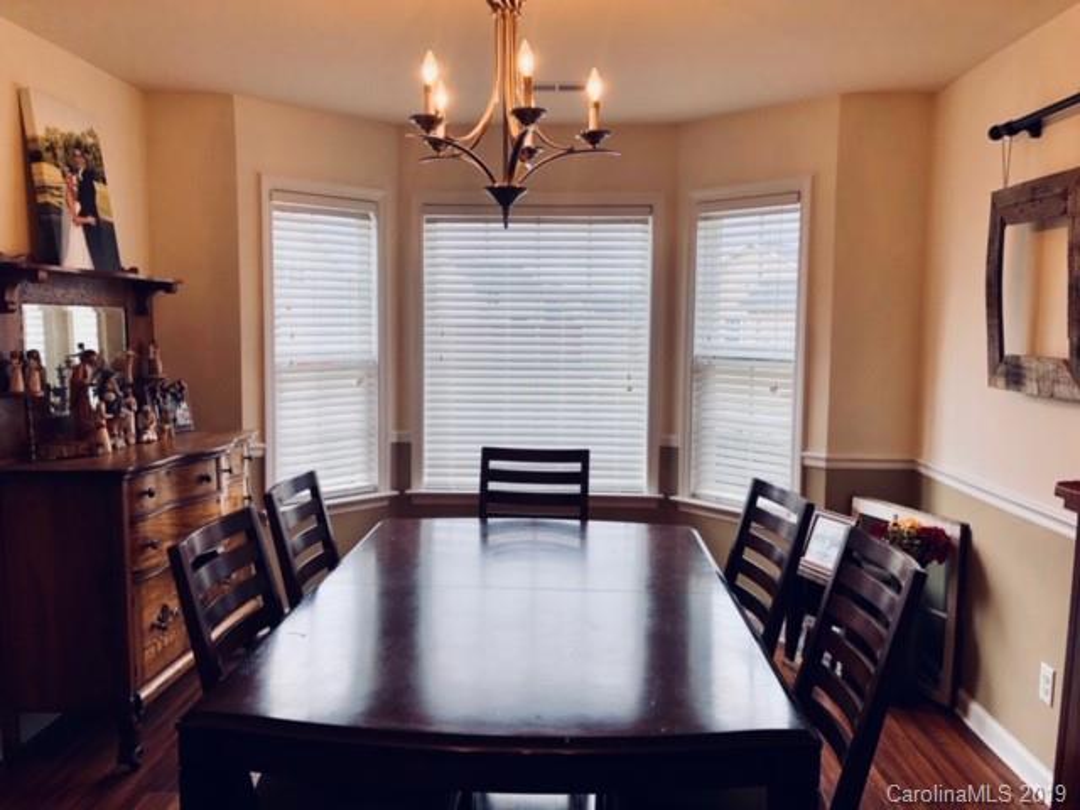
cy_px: 405
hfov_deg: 63.4
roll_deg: +0.4
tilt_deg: -5.0
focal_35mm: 28
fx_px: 874
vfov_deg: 49.7
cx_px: 540
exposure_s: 1/120
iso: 32
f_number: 1.8
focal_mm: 4
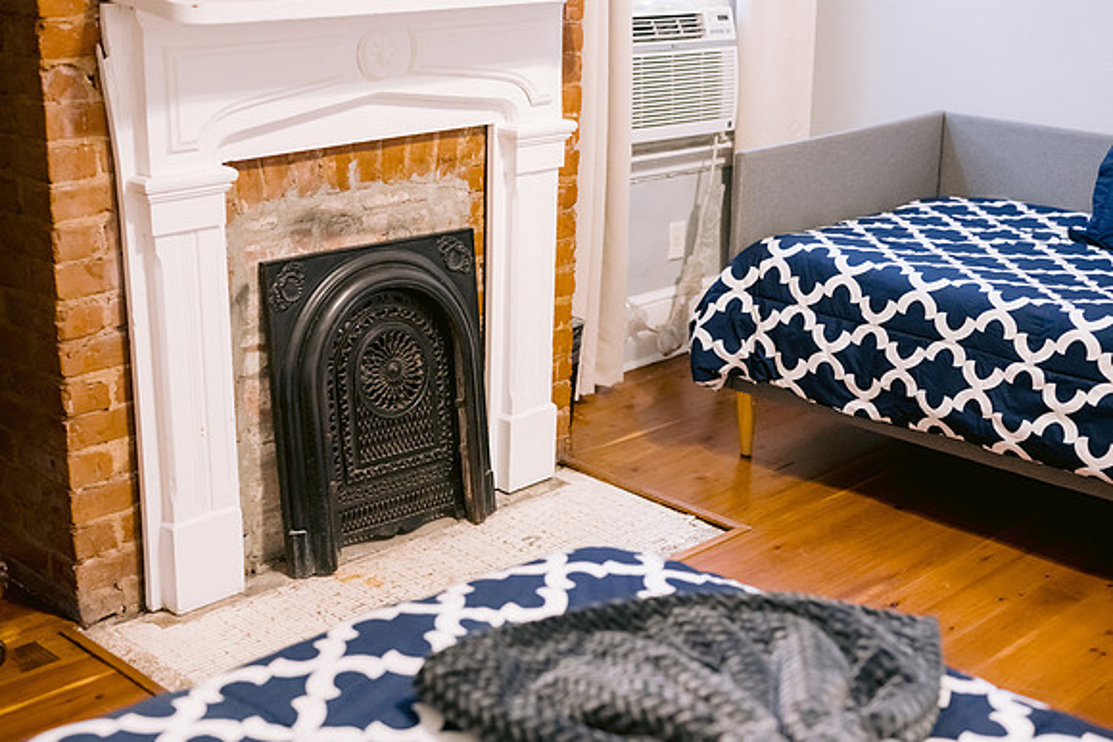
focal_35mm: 50
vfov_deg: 27.0
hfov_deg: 39.6
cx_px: 556
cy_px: 371
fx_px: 1546
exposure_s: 1/60
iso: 3200
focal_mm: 50
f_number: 2.8
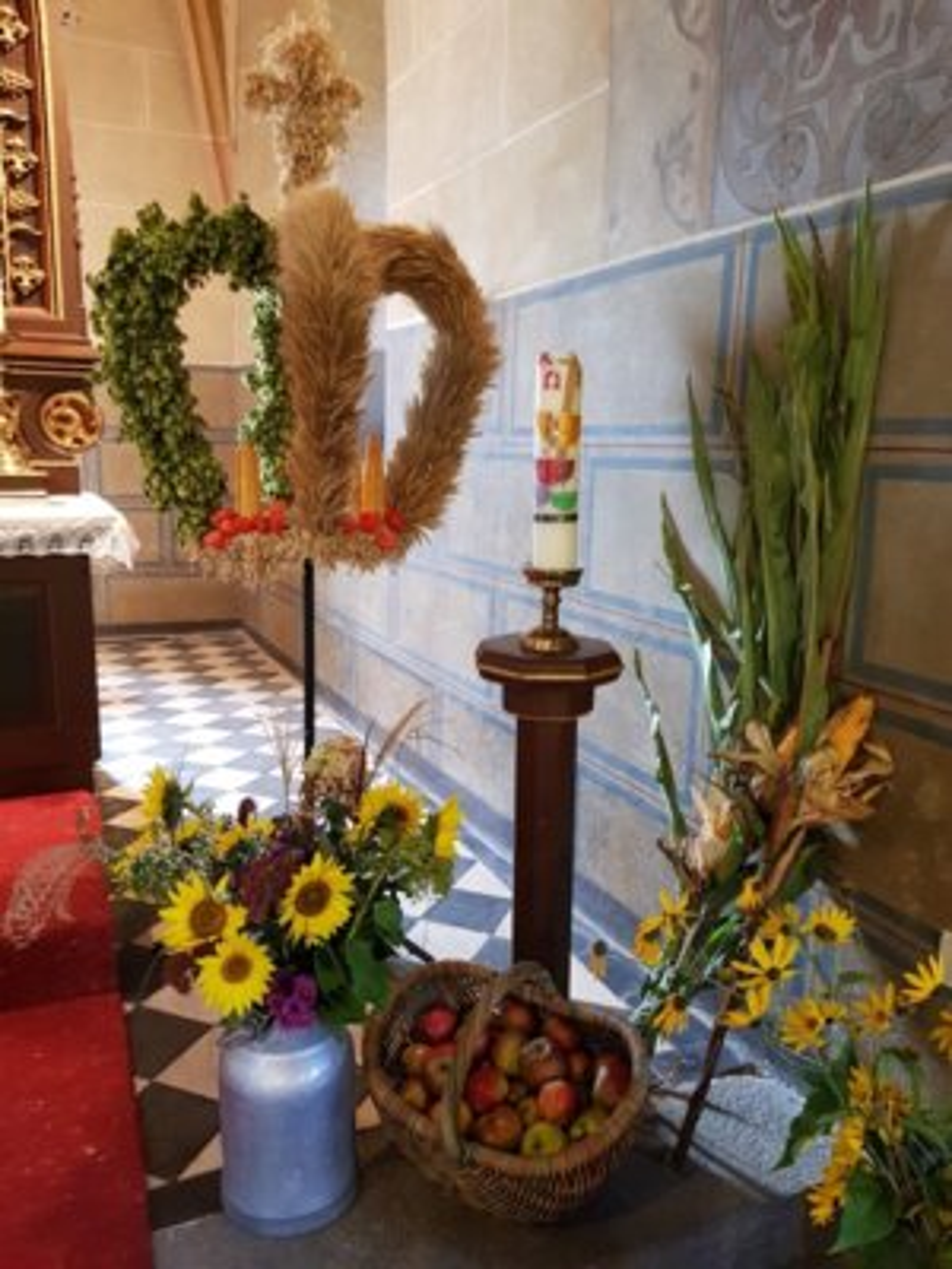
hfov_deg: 53.1
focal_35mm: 26
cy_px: 634
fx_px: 953
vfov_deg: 67.3
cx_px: 476
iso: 250
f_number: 1.7
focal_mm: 4.3
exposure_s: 1/14
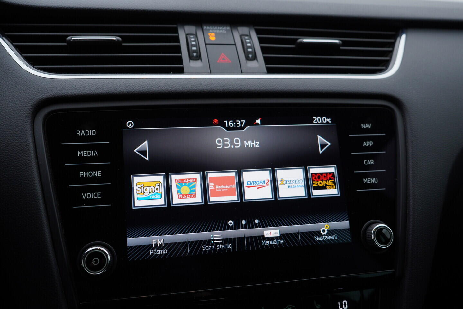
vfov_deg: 36.9
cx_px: 232
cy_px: 154
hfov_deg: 53.1
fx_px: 463
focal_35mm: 36
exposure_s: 1/80
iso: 125
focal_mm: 24
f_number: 4
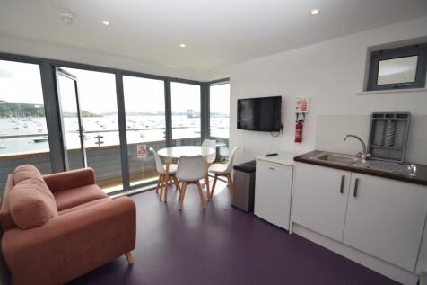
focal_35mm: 15
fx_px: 178
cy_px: 142
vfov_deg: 77.3
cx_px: 214
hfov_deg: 100.4
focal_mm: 10
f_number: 5.6
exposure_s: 1/125
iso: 100
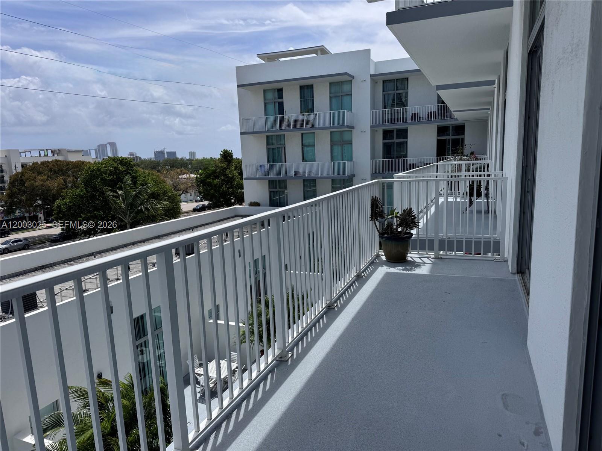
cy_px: 226
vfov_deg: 56.8
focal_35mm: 24
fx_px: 417
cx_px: 301
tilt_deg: -9.9
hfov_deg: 71.6
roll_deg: +1.8
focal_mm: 6.76
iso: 80
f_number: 1.78
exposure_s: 1/7092
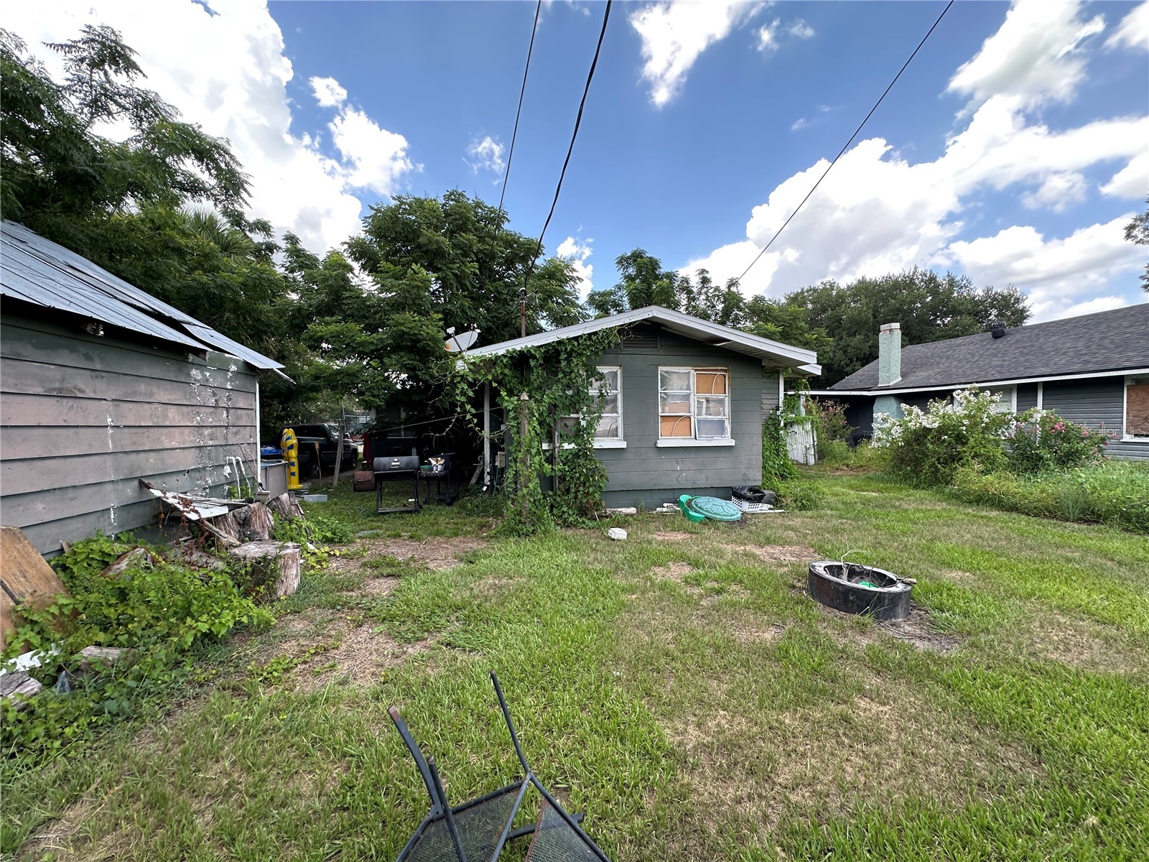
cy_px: 431
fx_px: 465
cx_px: 574
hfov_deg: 102.1
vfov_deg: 85.7
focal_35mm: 14
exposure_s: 1/265
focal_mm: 2.22
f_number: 2.2
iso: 40
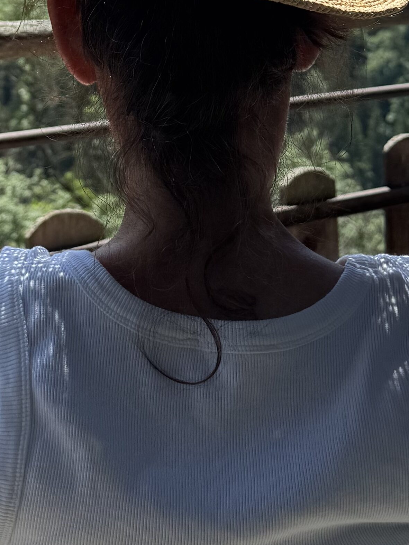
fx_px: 1371
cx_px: 171
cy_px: -54
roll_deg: +1.5
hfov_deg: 17.0
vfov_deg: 21.4
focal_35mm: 87
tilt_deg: -1.5
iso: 80
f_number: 1.78
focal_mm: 6.76
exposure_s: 1/3413
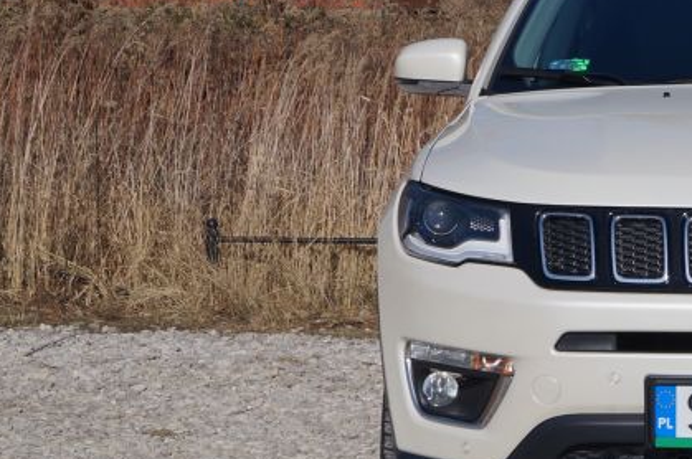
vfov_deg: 10.7
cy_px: 172
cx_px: 781
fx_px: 2461
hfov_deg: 15.5
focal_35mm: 128
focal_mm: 35
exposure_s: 1/500
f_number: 9
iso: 100
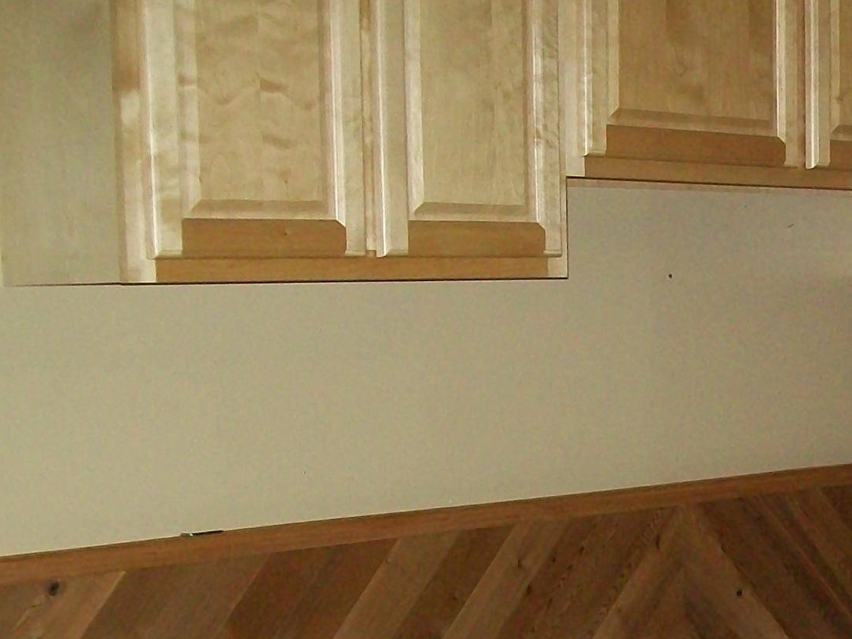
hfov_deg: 21.2
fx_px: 2166
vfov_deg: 16.3
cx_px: 925
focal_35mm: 88
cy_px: 684
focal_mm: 6
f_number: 2.7
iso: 160
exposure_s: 1/60
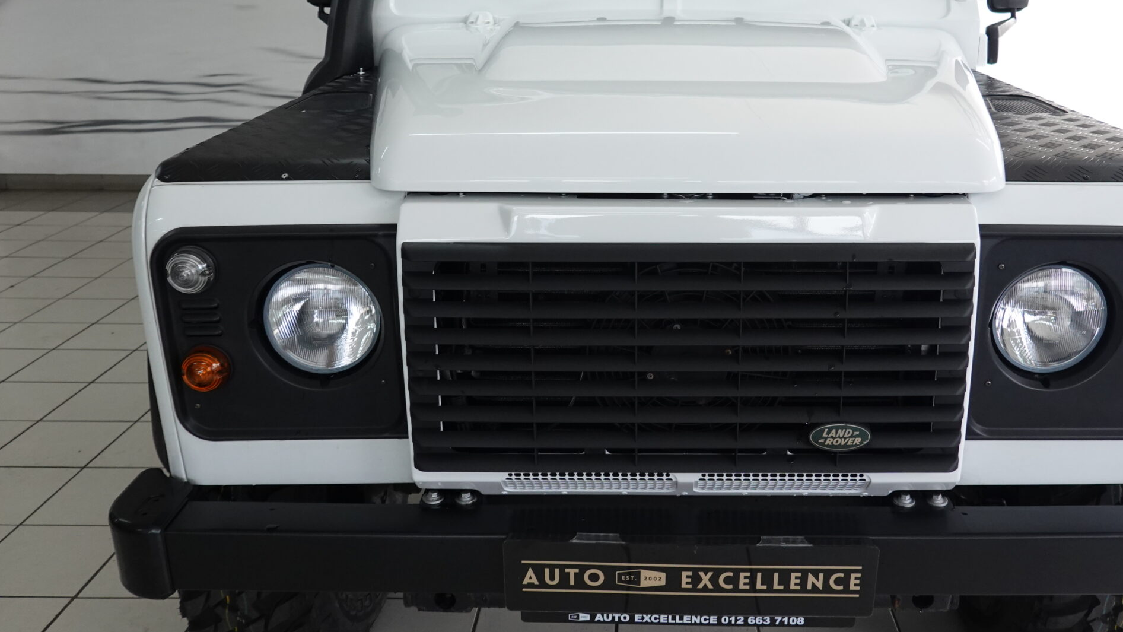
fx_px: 1012
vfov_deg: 34.4
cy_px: 231
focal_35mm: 34
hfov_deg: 57.7
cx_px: 650
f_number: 2.8
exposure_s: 1/200
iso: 500
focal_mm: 9
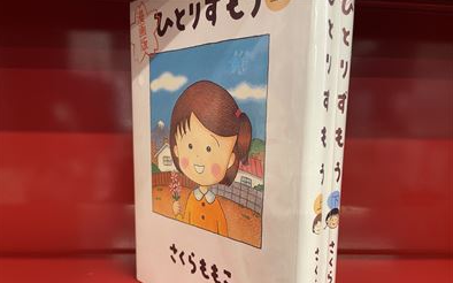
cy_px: 170
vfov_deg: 44.3
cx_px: 224
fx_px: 346
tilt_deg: -8.6
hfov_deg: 66.5
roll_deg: -1.2
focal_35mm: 28
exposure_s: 1/60
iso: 80
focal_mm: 4.2
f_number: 1.6
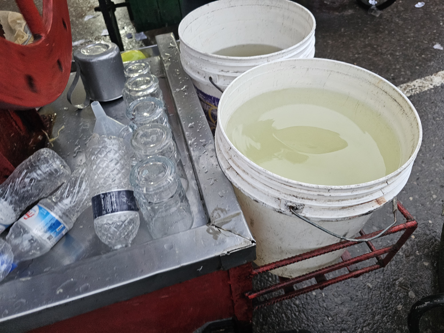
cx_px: 222
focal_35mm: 23
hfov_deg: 73.9
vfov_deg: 58.9
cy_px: 166
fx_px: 295
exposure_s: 1/100
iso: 500
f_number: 1.7
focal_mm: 6.3
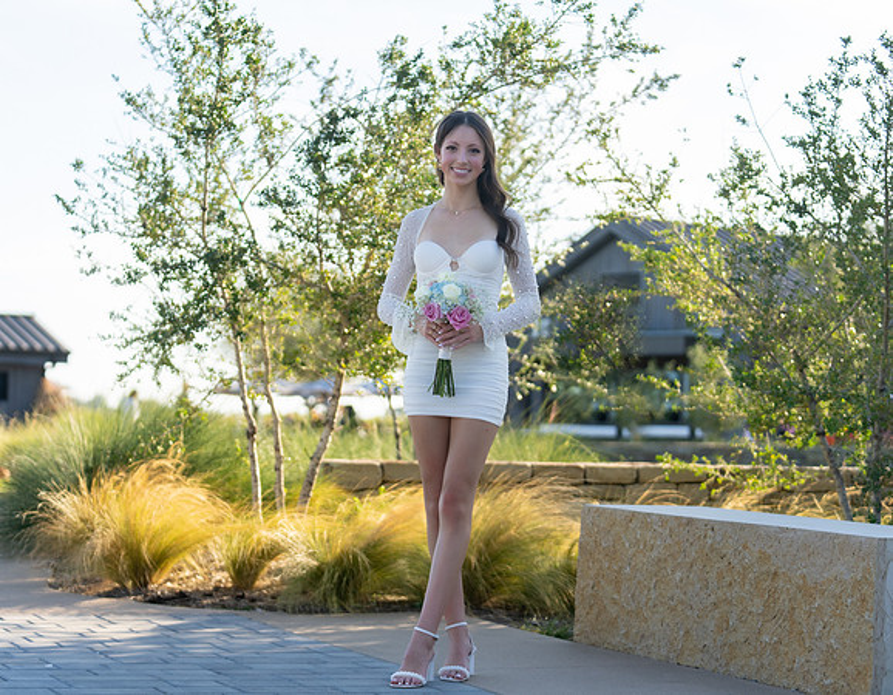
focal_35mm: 81
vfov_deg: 18.7
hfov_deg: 23.8
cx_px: 404
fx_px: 2115
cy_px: 346
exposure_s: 1/500
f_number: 2.8
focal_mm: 70
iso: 100
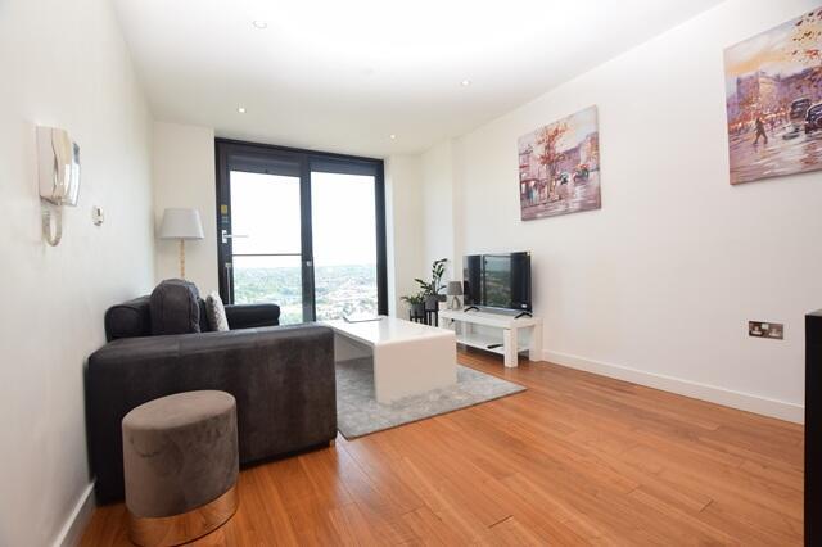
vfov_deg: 77.3
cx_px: 411
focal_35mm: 15
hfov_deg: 100.4
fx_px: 342
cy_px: 274
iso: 280
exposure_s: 1/125
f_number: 5.6
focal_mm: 10
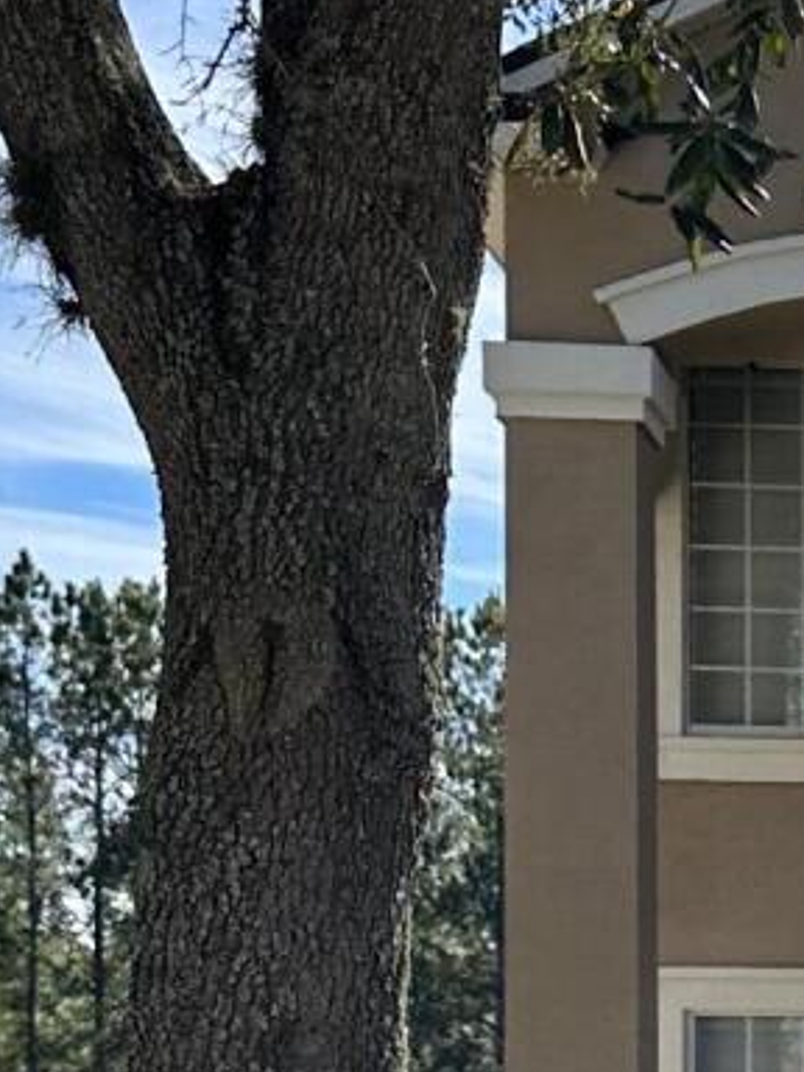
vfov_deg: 15.1
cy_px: 1334
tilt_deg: -2.2
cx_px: 1508
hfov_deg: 11.0
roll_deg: +0.7
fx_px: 3871
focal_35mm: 125
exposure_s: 1/2410
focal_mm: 6.86
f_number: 1.78
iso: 80
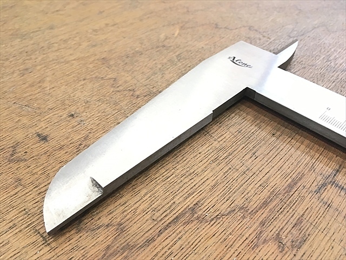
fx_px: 290
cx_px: 173
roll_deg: -0.2
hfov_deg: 61.7
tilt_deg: -42.3
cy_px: 130
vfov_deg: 48.2
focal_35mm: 29
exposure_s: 1/30
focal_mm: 4.15
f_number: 2.2
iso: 80
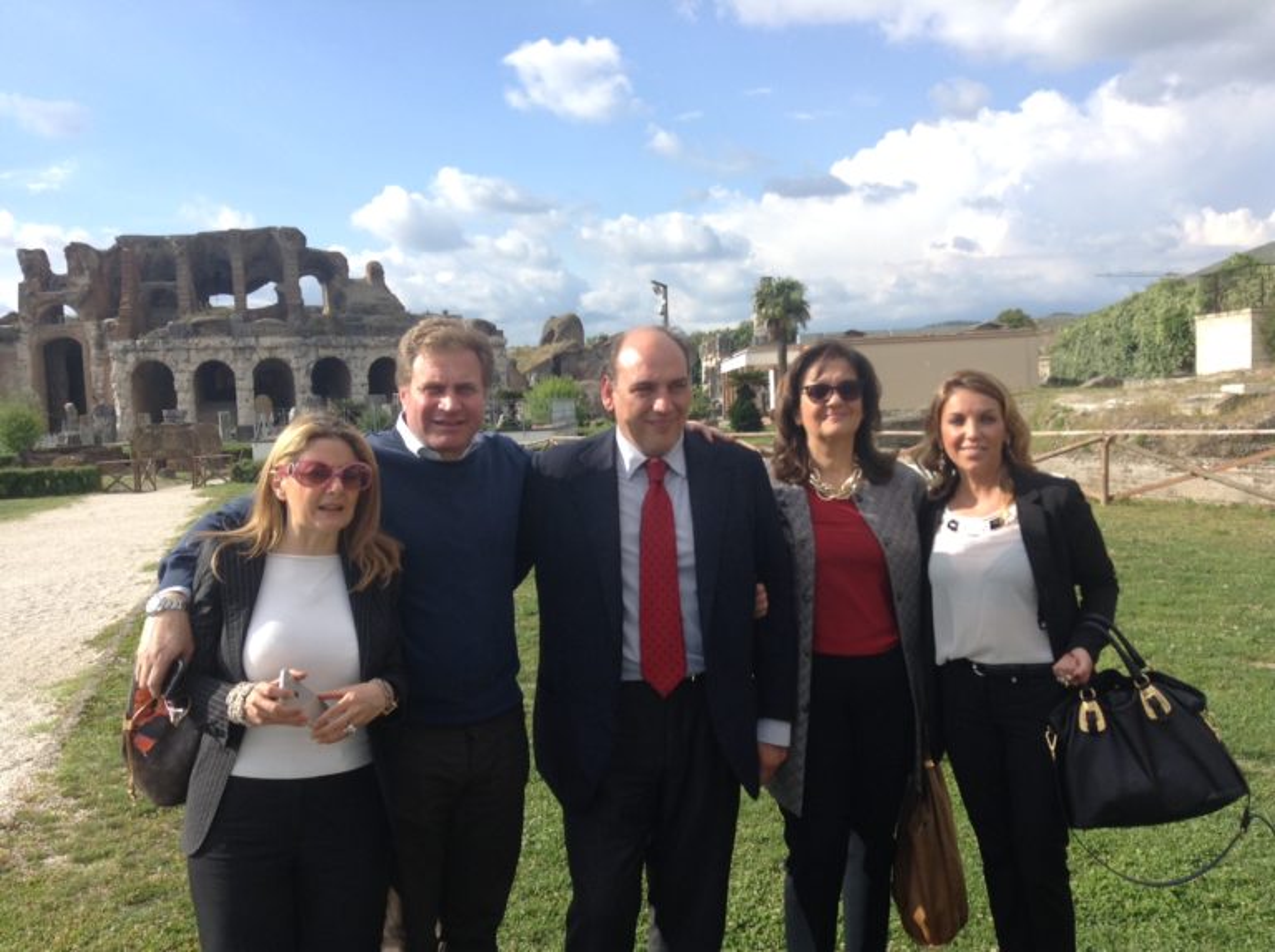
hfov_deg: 55.4
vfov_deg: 42.9
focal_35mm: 33
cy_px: 476
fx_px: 1214
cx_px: 638
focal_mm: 3.3
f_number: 2.4
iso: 25
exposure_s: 1/878
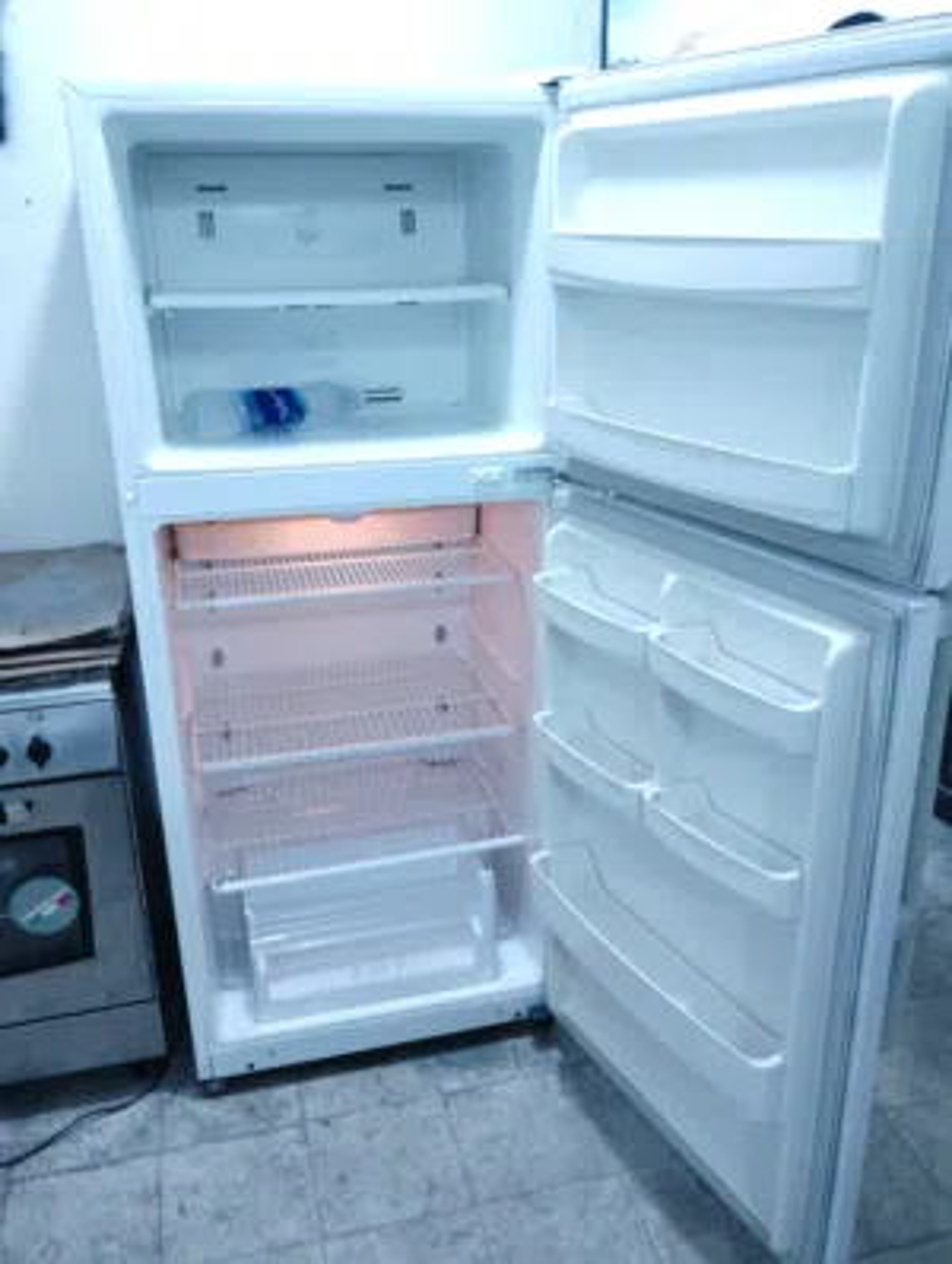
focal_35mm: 29
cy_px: 632
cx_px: 476
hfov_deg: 48.4
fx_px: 1060
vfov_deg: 61.6
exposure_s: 1/40
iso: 341
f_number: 1.8
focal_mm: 4.25
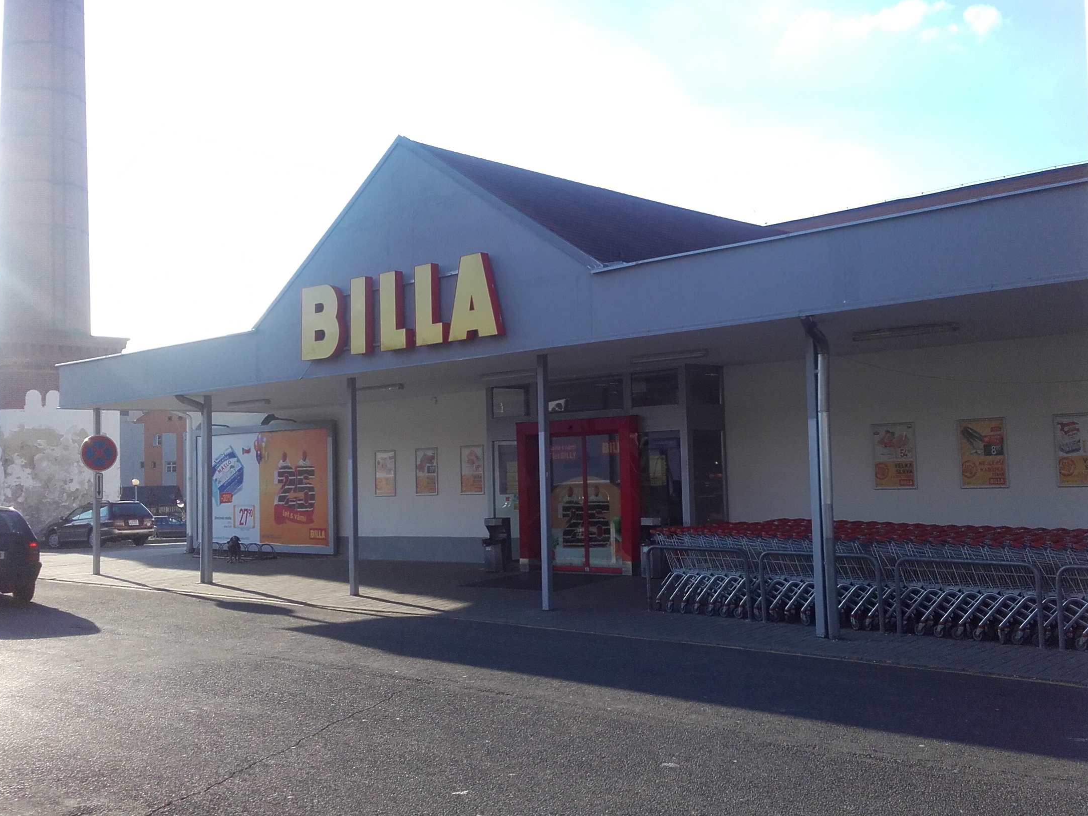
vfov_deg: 38.7
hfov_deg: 50.1
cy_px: 390
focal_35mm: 37
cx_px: 594
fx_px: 1163
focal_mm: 3.3
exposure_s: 1/537
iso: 50
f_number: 2.2
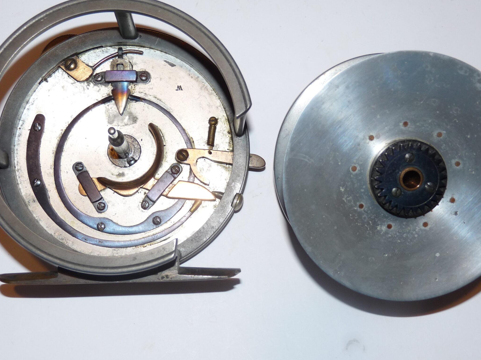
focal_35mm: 60
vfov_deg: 24.4
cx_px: 250
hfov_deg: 32.2
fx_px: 834
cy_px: 166
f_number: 3.2
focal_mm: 8.5
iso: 100
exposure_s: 1/30
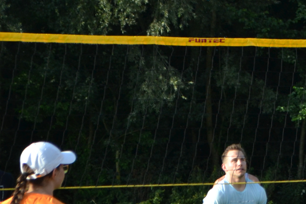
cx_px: 420
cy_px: 39
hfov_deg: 9.3
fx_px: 1835
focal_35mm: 216
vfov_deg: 6.3
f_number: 5.3
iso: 400
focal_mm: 44
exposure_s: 1/800
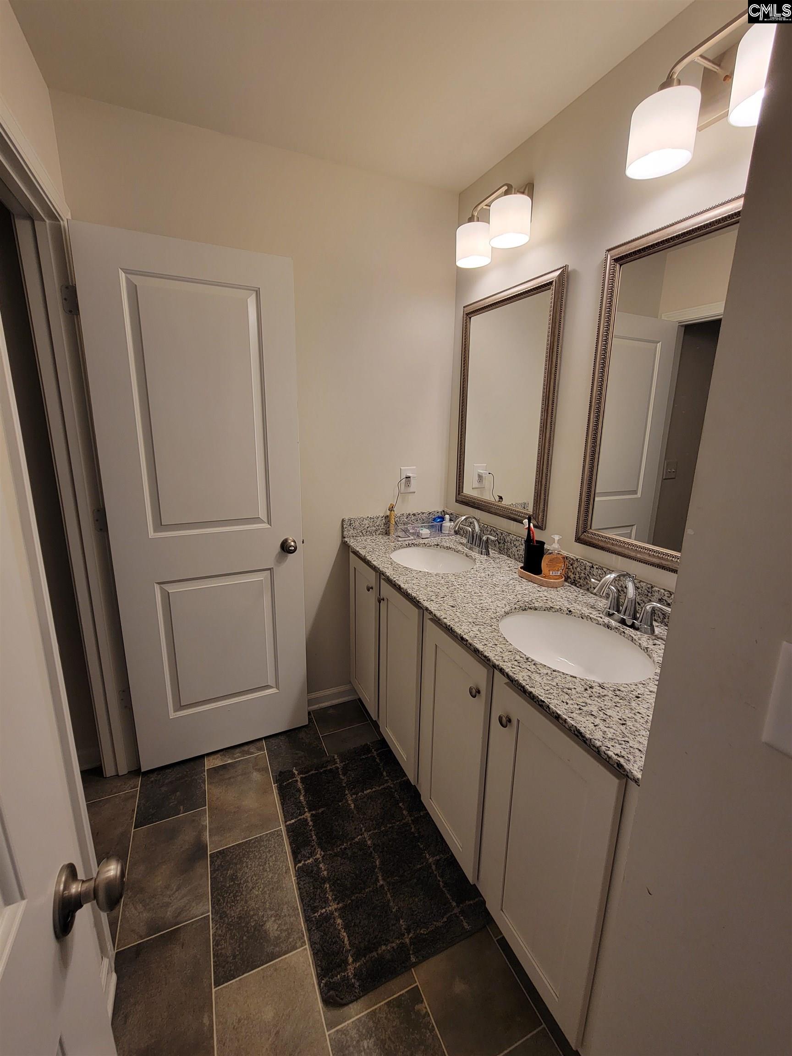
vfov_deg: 106.2
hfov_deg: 89.9
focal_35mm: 13
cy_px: 528
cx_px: 396
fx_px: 397
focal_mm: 2.2
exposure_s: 1/60
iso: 100
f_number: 2.2
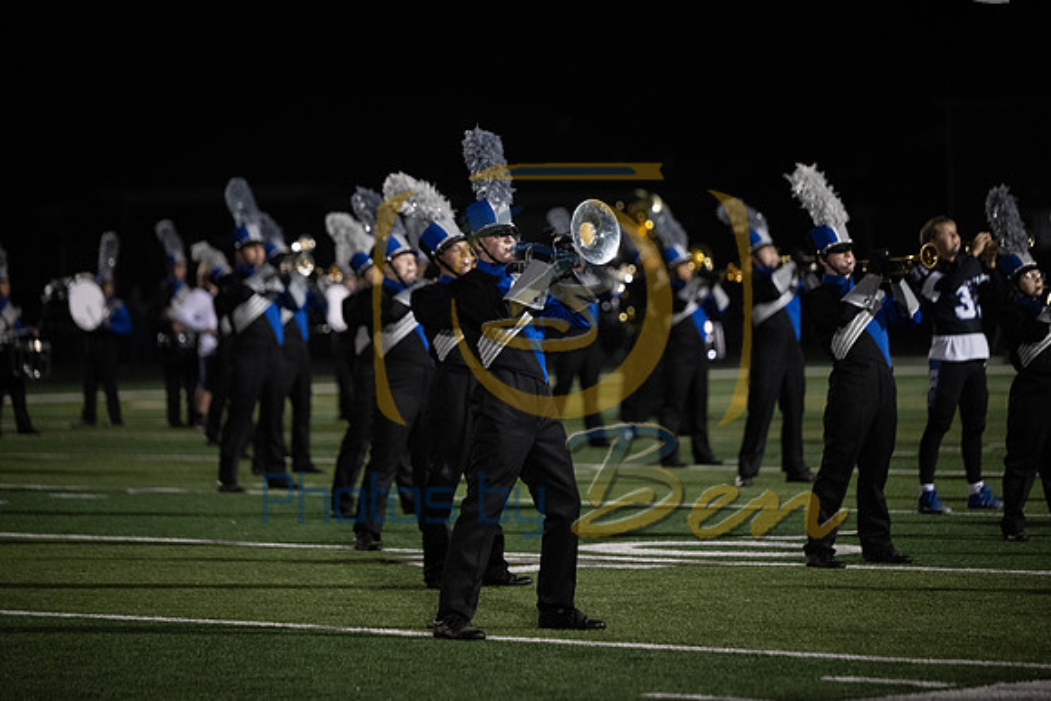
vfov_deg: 7.9
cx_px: 526
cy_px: 350
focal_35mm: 175
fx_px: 5110
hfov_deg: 11.7
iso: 5000
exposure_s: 1/1250
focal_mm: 175
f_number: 2.8
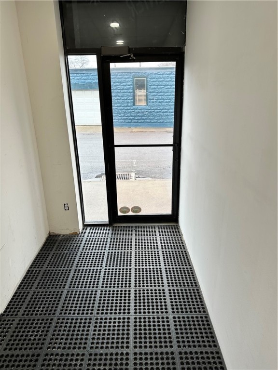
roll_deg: +0.9
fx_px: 257
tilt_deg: -18.9
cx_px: 139
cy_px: 185
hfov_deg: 56.8
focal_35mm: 24
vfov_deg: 71.6
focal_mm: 6.86
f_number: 1.78
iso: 64
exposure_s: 1/120
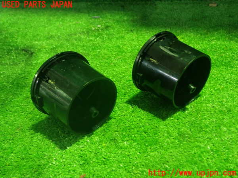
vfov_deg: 37.7
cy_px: 89
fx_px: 261
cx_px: 119
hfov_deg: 49.0
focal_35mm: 38
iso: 800
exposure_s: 1/13
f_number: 2.7
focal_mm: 6.83
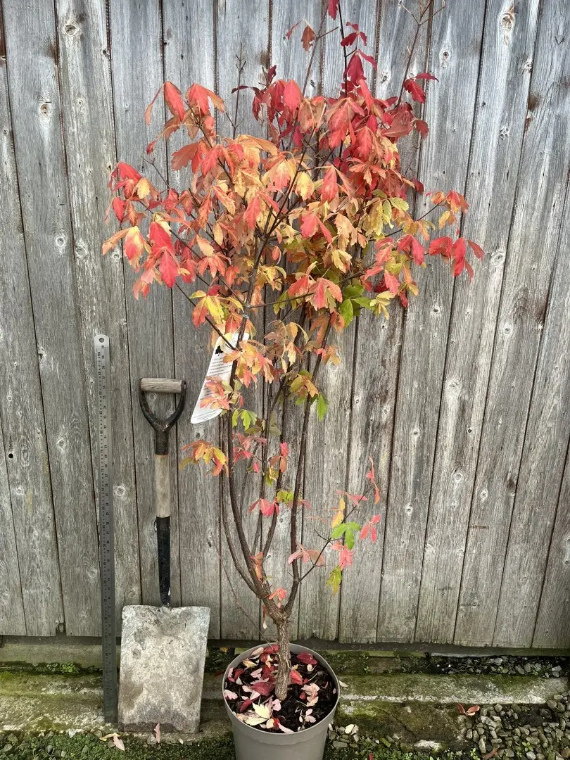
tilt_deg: -16.6
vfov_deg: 67.3
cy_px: 380
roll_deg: -1.2
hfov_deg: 53.1
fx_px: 571
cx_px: 285
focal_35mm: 26
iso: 50
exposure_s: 1/571
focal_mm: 5.1
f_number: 1.6
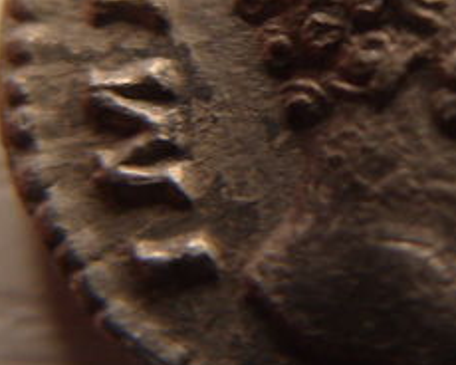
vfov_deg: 17.1
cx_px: 414
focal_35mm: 89
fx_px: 1201
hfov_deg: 21.0
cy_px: 46
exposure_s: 1/45
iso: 160
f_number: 2.8
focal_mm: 7.8
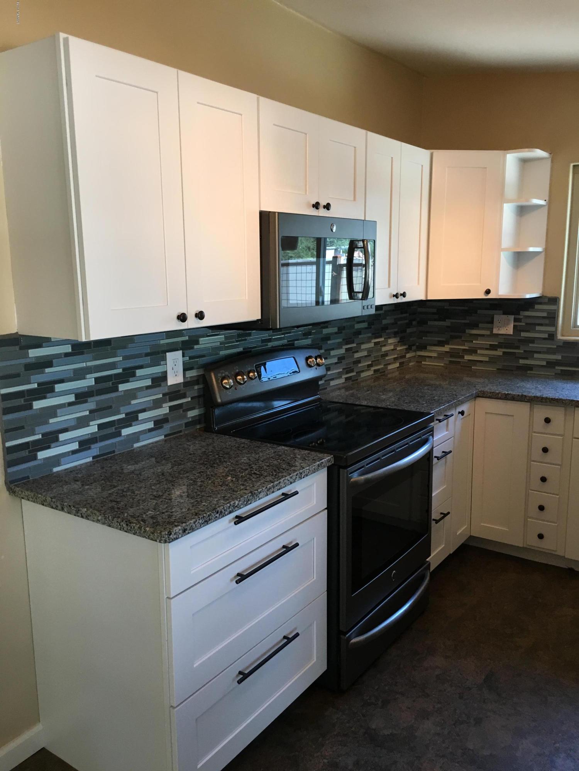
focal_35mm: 29
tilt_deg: -11.2
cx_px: 290
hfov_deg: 48.2
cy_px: 386
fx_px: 647
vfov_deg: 61.7
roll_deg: +0.8
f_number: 2.2
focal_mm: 4.15
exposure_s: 1/30
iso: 40
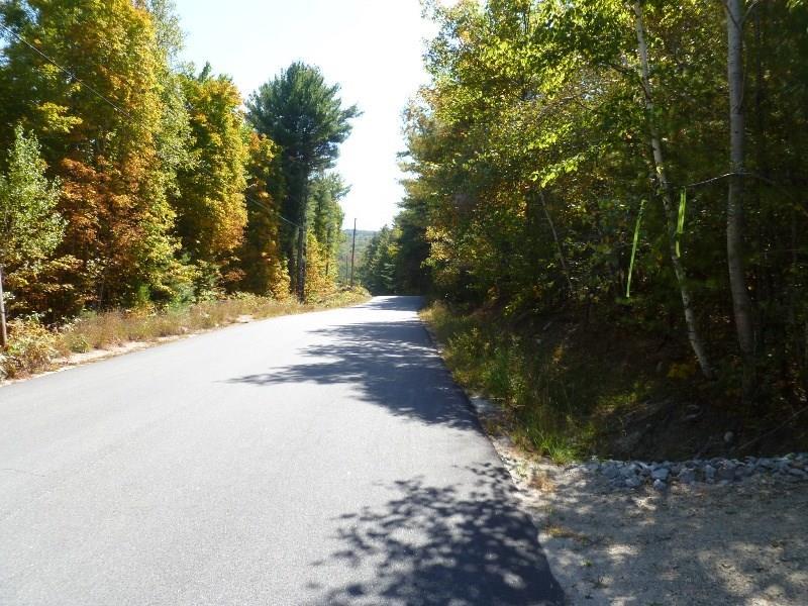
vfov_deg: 49.7
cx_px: 404
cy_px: 303
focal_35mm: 28
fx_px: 654
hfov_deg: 63.4
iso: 80
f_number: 3.3
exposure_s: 1/250
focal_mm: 5
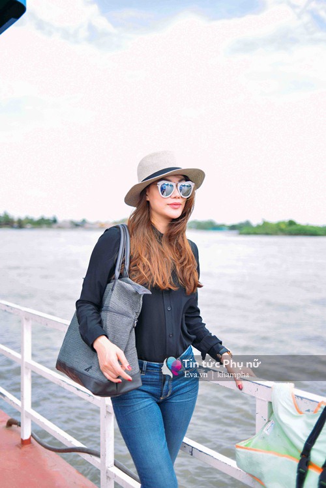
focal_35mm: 35
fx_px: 475
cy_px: 244
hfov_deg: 37.9
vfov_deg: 54.4
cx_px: 163
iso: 100
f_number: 2
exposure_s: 1/800
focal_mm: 35
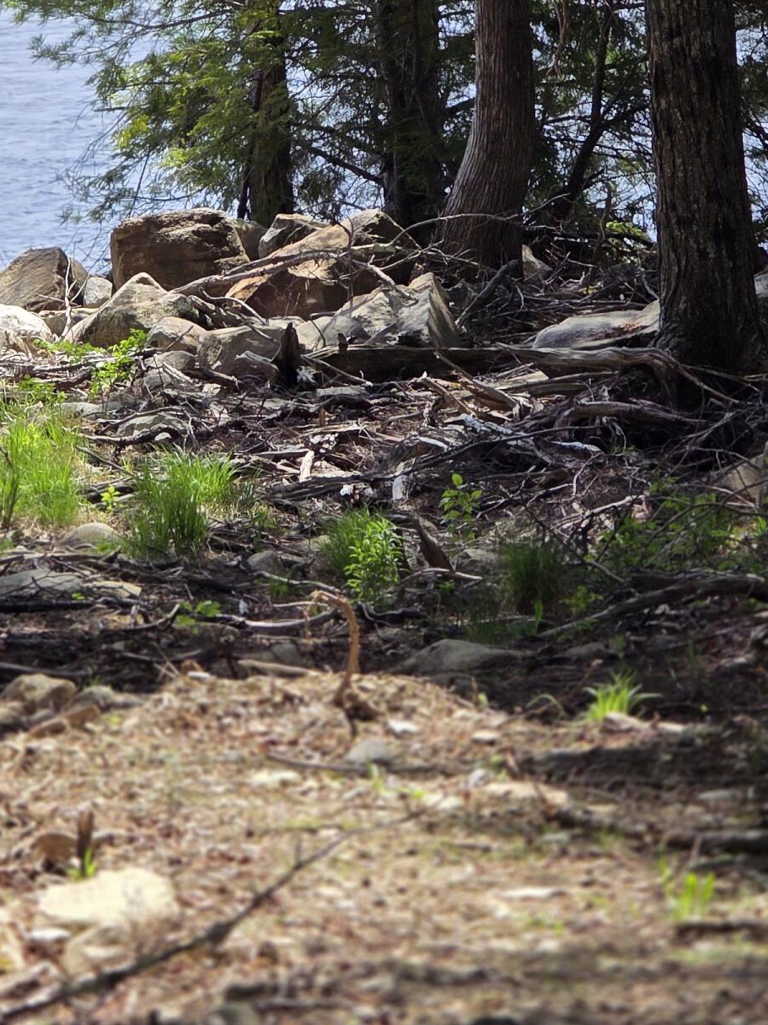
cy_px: 384
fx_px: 8403
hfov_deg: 5.2
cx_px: 310
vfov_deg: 7.0
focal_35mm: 284
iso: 64
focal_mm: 18.6
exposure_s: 1/734
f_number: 3.4
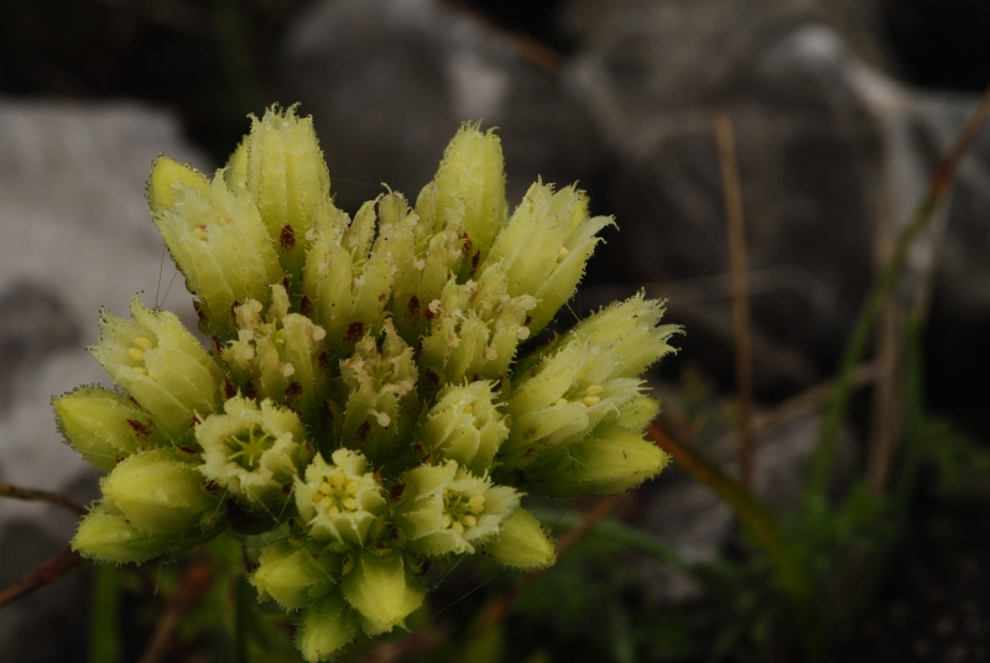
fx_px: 3511
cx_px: 495
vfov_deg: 10.8
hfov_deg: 16.0
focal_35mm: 128
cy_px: 332
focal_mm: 85
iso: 400
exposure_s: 1/250
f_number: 13
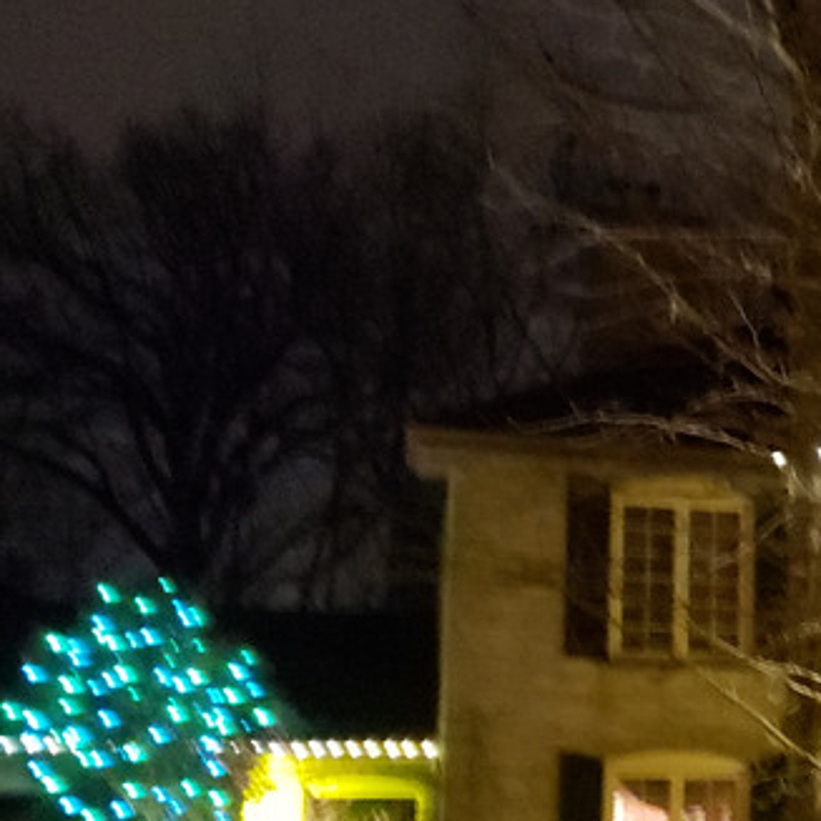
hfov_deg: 19.4
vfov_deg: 22.8
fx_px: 2012
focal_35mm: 75
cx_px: 1317
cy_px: 638
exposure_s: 1/10
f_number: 1.5
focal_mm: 4.3
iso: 800
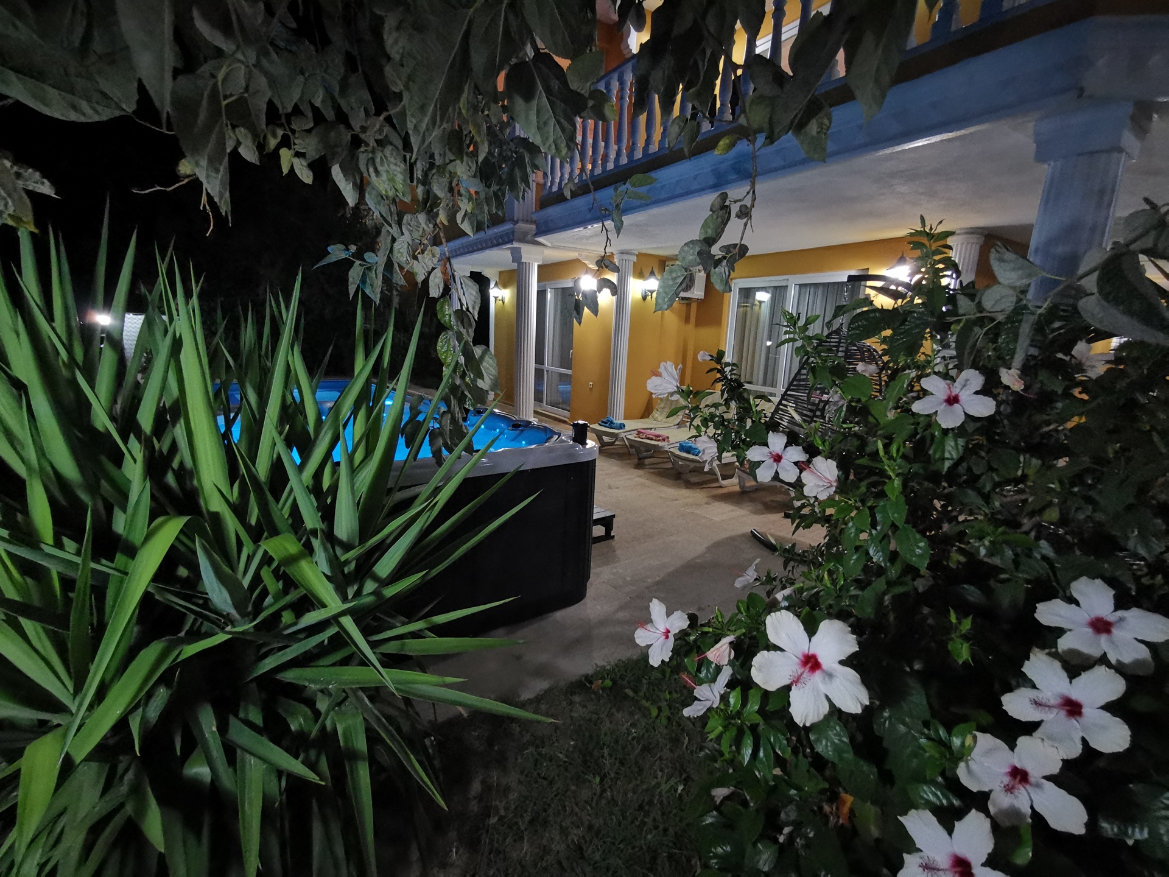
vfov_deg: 78.1
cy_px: 438
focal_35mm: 16
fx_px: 540
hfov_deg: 94.5
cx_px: 584
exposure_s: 1/20
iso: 1600
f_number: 2.2
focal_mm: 2.35
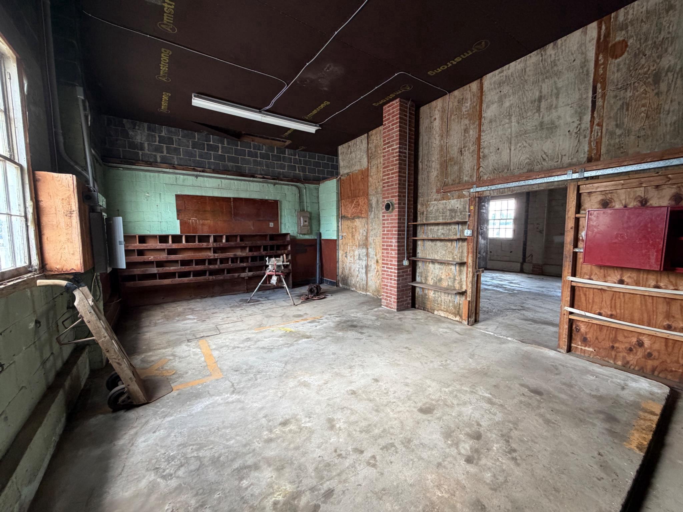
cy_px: 256
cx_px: 342
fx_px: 276
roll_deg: +0.7
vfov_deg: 85.7
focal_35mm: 14
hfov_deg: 102.1
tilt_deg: -5.0
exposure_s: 1/89
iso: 320
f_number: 2.2
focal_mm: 2.22
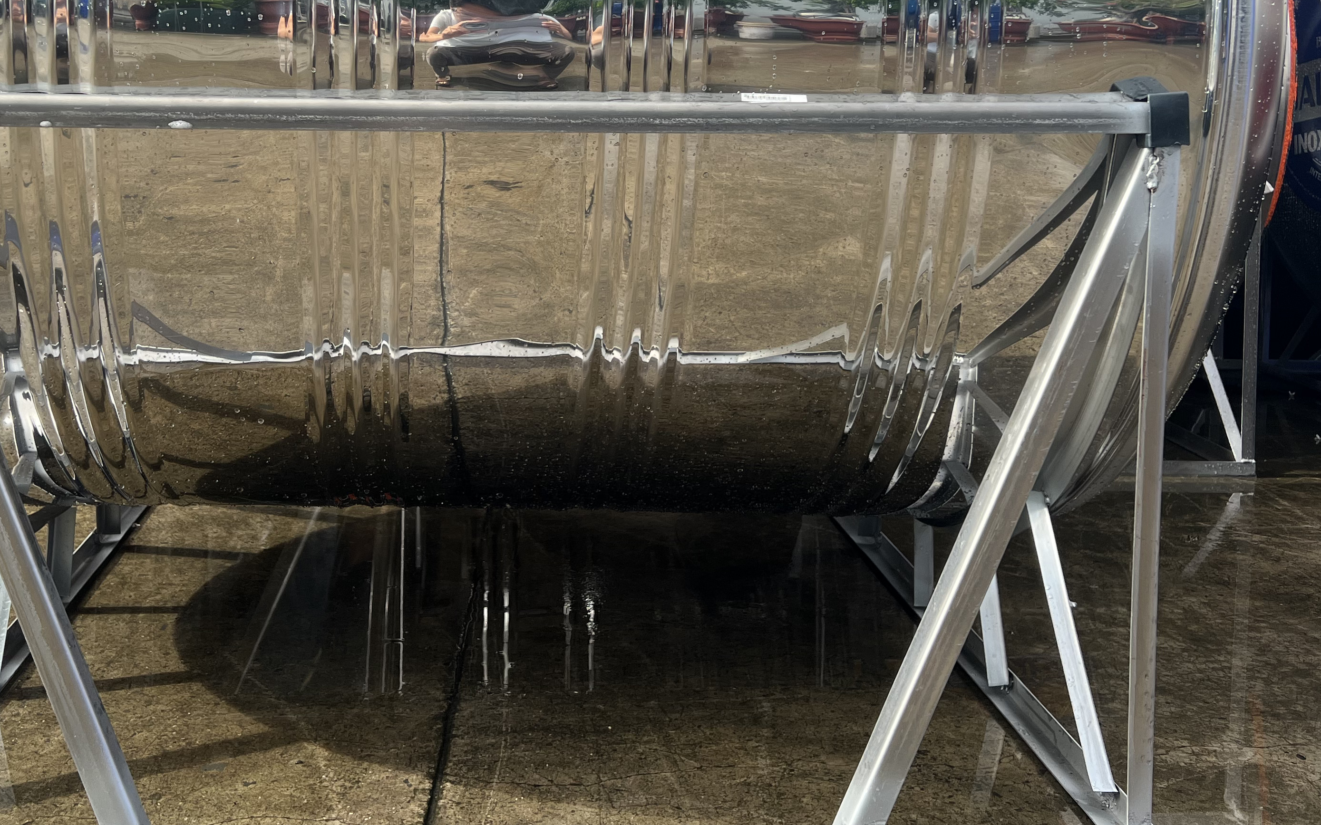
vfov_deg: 31.1
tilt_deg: -2.6
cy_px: 157
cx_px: 518
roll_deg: -0.9
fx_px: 1440
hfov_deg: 48.9
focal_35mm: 40
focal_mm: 5.7
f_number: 1.5
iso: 50
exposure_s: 1/1669
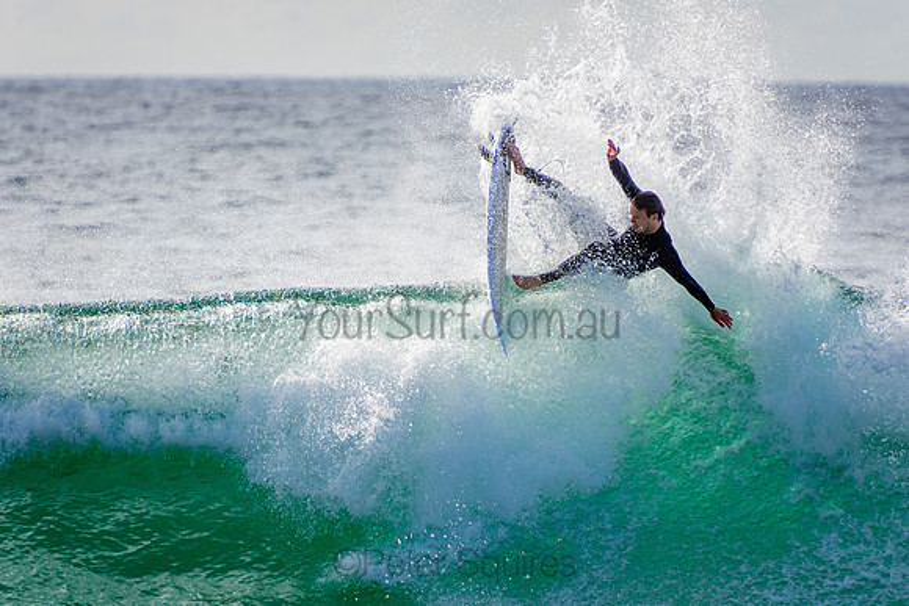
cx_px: 454
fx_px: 15153
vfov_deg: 2.3
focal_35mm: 600
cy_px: 303
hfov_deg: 3.4
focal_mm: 400
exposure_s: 1/2000
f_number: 5.6
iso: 220
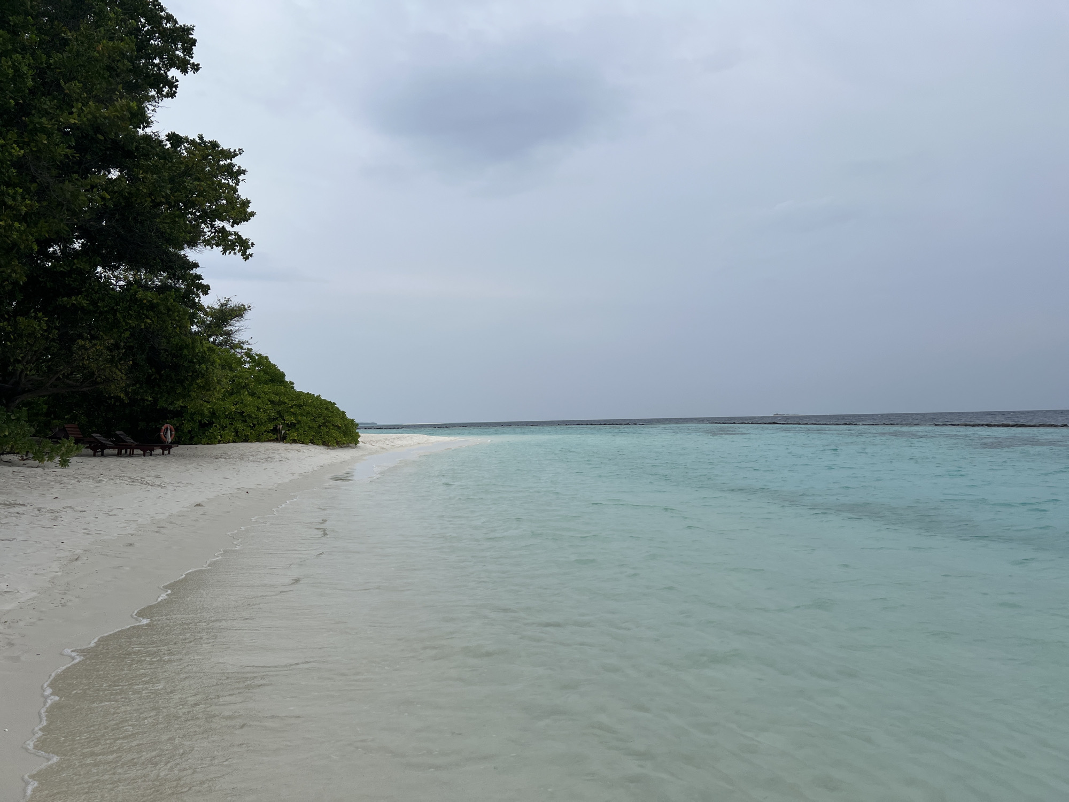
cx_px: 534
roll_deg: +0.8
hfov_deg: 67.3
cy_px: 401
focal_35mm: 26
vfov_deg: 53.1
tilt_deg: -0.9
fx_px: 803
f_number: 1.5
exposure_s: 1/5882
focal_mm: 5.7
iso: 50
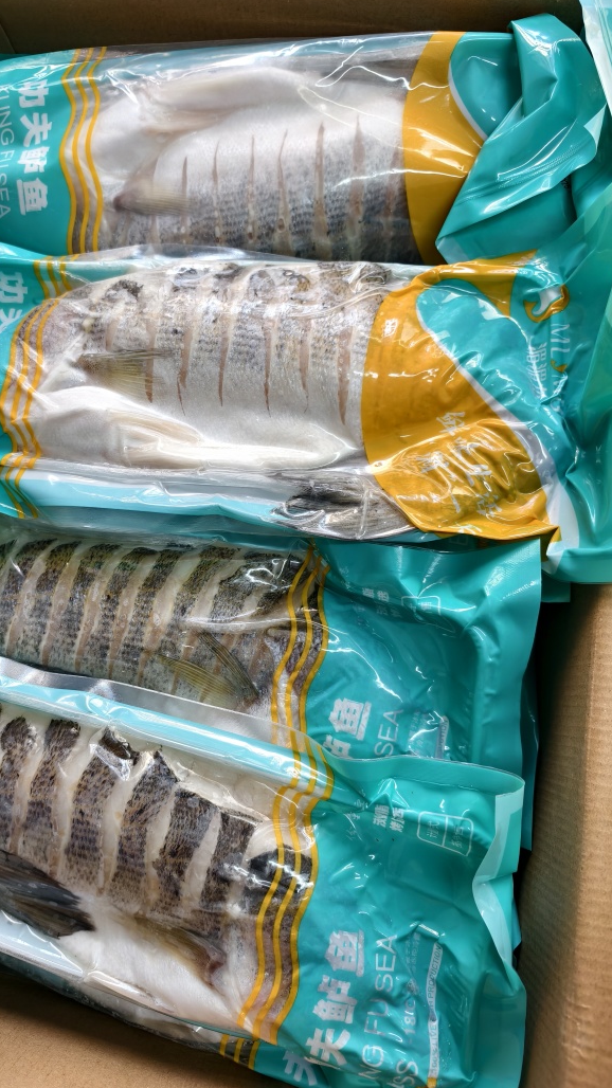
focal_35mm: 26
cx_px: 197
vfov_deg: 71.9
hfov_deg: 43.7
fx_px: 750
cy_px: 542
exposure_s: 1/100
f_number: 1.57
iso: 463
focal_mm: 5.6
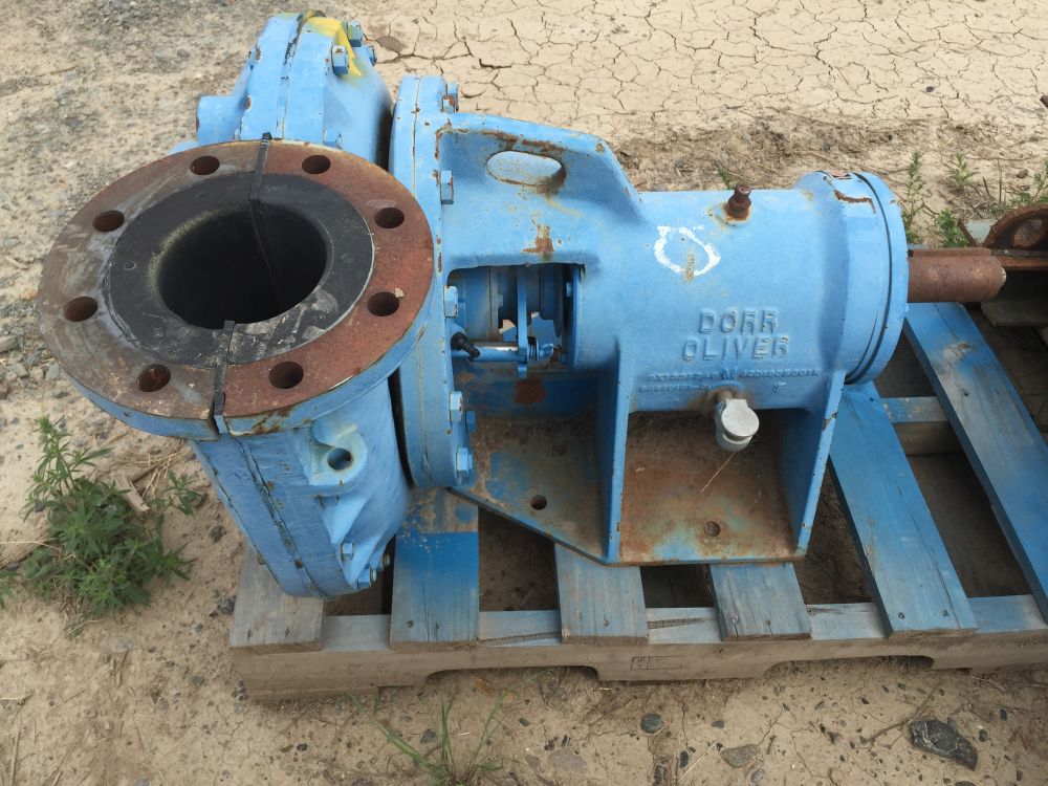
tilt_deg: -47.5
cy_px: 393
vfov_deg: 48.2
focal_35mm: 29
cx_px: 524
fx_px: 878
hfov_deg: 61.7
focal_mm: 4.15
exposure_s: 1/1163
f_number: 2.2
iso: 32
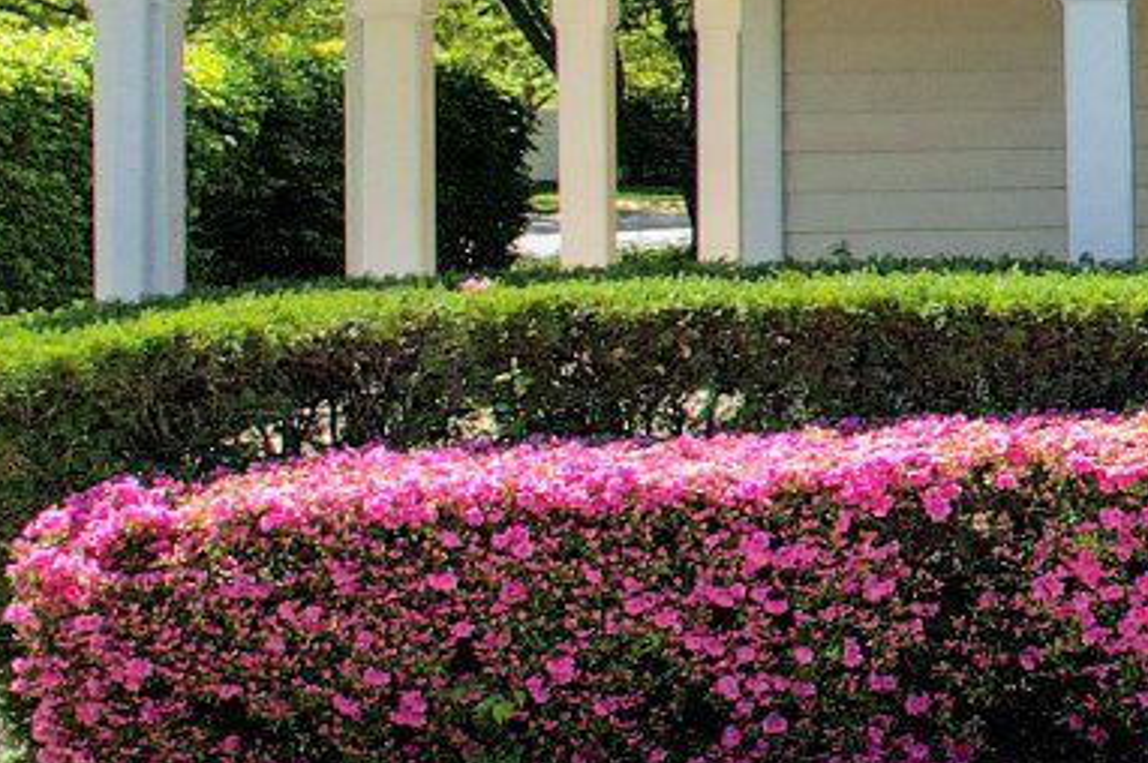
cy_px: -41
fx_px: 3760
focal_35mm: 118
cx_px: 2651
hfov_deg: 13.4
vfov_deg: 11.5
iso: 100
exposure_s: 1/1600
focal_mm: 8.38
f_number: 2.8
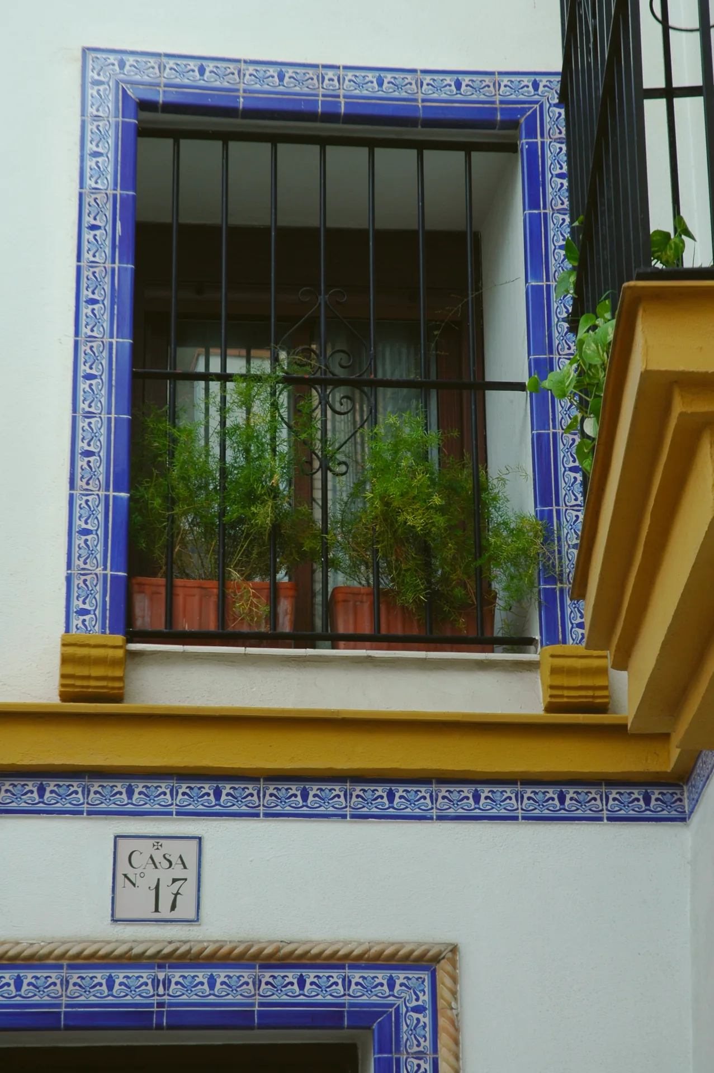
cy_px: 536
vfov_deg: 24.6
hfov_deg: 16.5
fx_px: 2458
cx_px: 357
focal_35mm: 82
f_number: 7.1
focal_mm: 55
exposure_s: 1/30
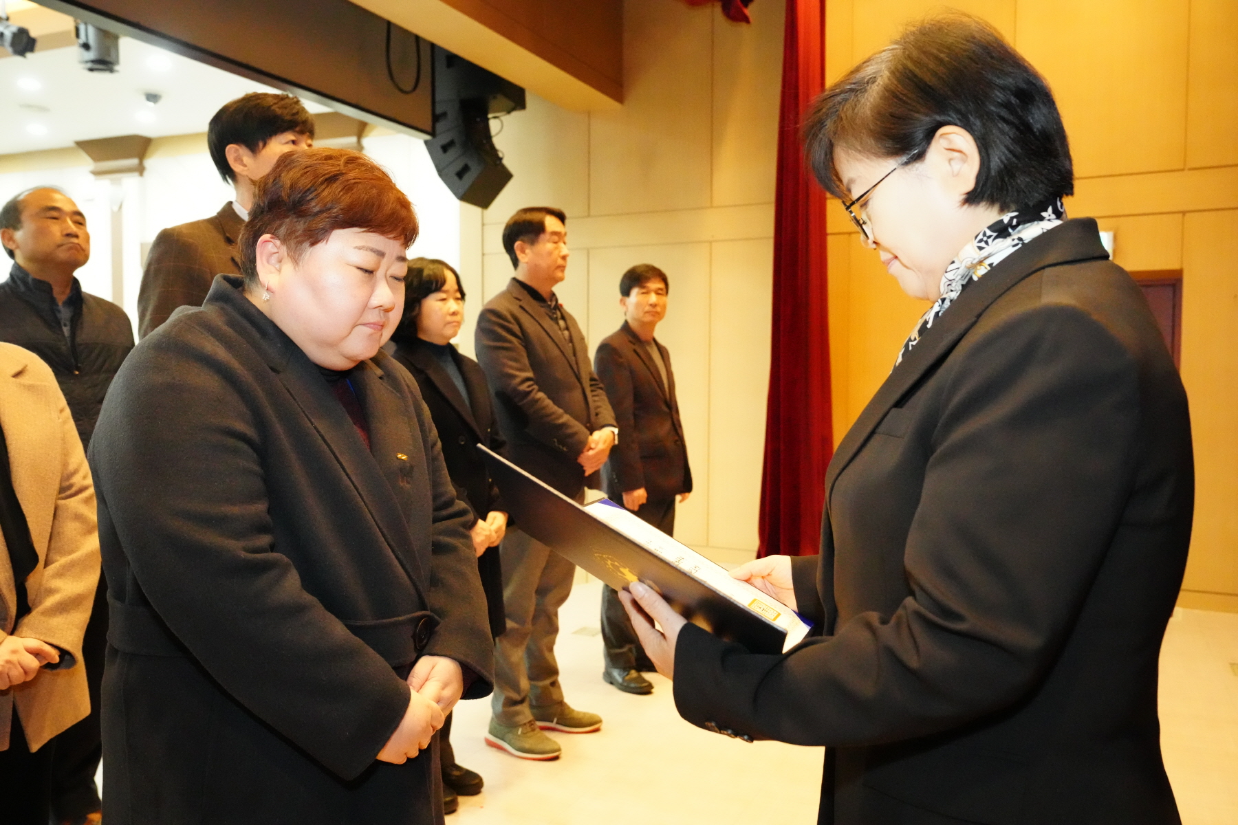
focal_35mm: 30
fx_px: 1032
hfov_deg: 61.9
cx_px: 619
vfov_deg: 43.6
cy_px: 412
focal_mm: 30
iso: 20000
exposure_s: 1/160
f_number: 5.6
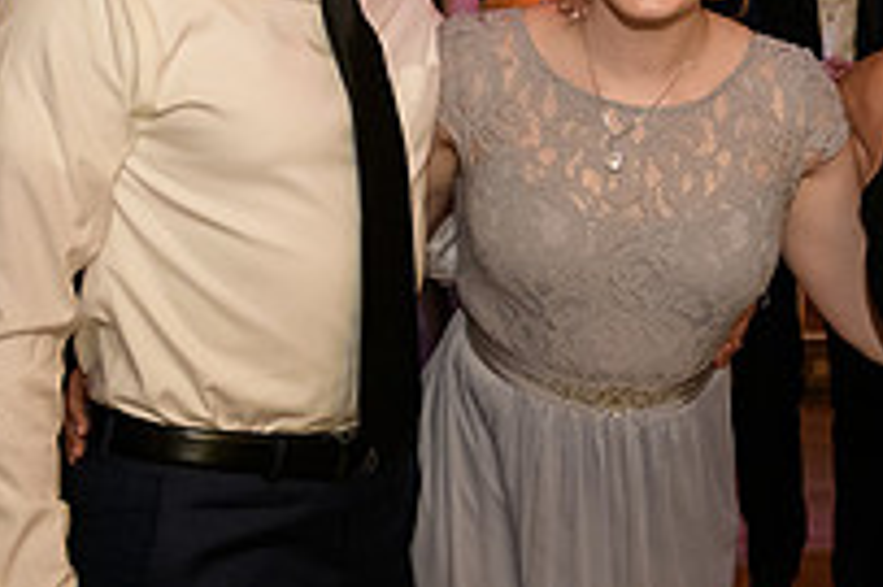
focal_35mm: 83
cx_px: 861
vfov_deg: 16.4
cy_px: 207
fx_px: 2034
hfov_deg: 23.6
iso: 1600
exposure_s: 1/125
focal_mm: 29
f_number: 3.2
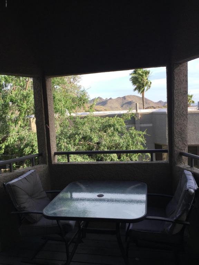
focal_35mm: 29
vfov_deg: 61.7
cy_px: 132
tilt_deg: -4.5
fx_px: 222
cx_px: 100
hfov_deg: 48.2
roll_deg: +2.2
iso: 32
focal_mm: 4.15
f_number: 2.2
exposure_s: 1/380
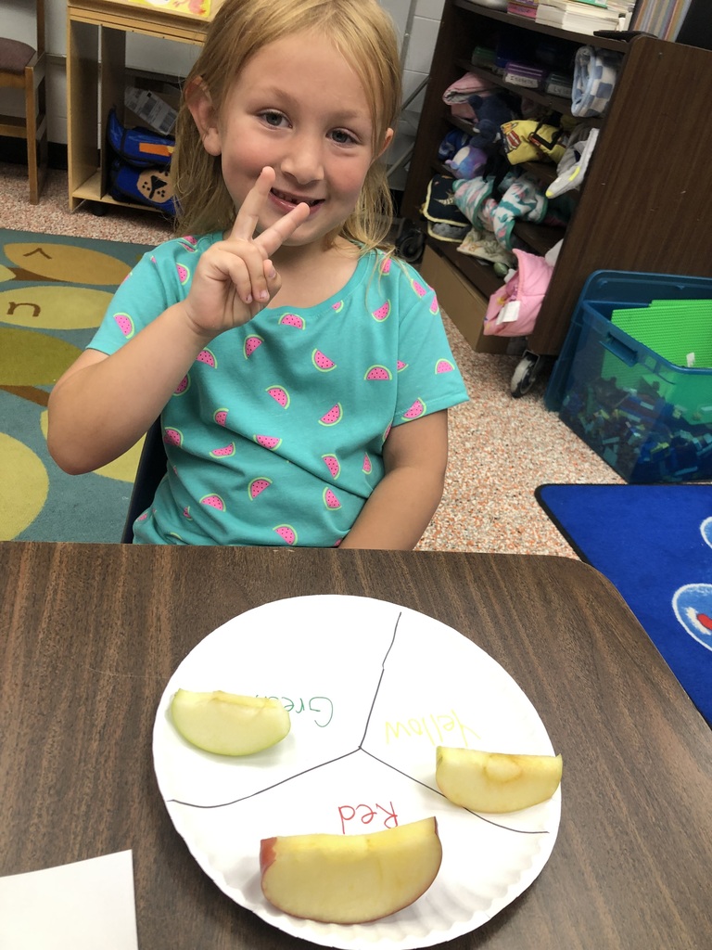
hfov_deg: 49.7
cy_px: 475
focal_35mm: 28
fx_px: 768
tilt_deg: -31.1
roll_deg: -11.9
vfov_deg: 63.4
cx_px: 356
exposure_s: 1/40
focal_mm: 3.99
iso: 25
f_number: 1.8
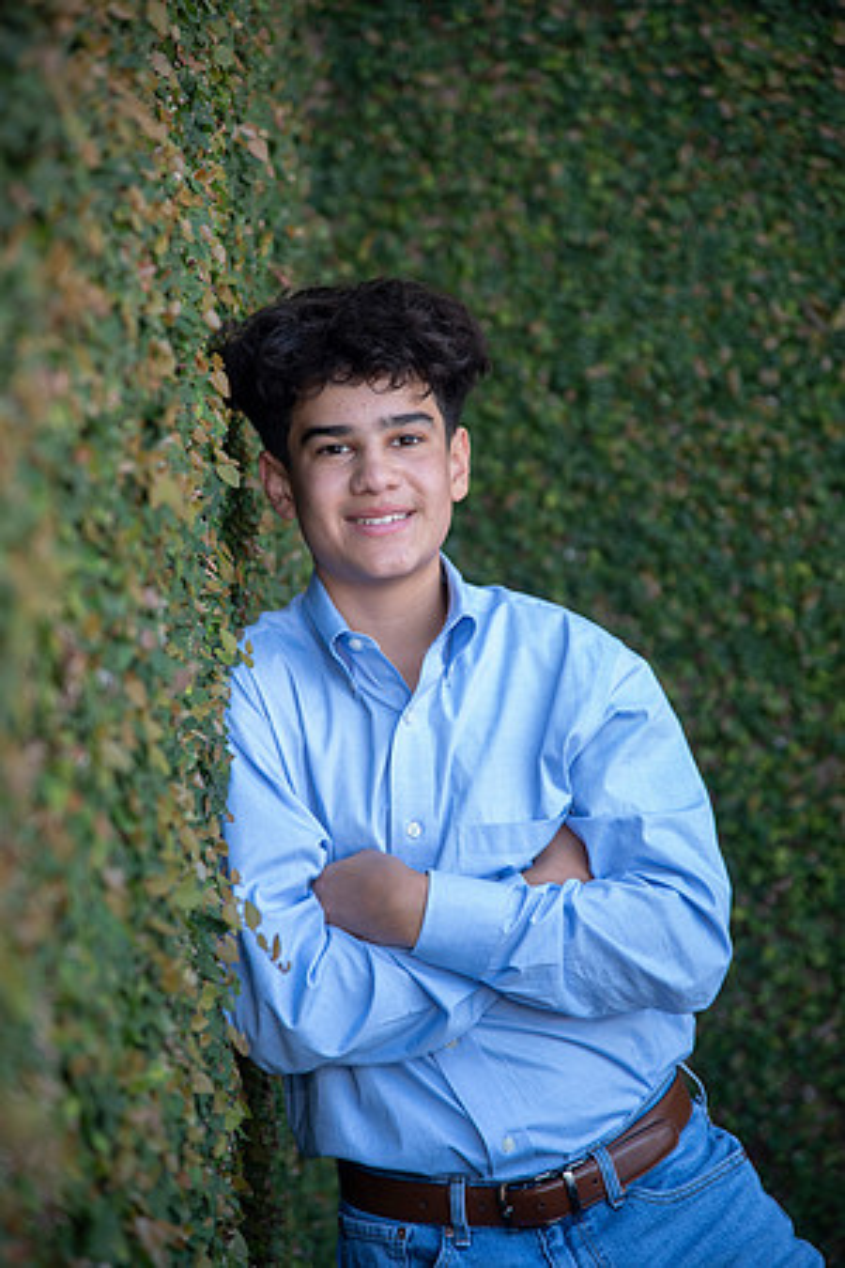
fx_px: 4225
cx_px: 422
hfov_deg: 11.4
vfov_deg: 17.1
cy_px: 634
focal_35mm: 120
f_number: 4
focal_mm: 120
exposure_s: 1/250
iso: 640
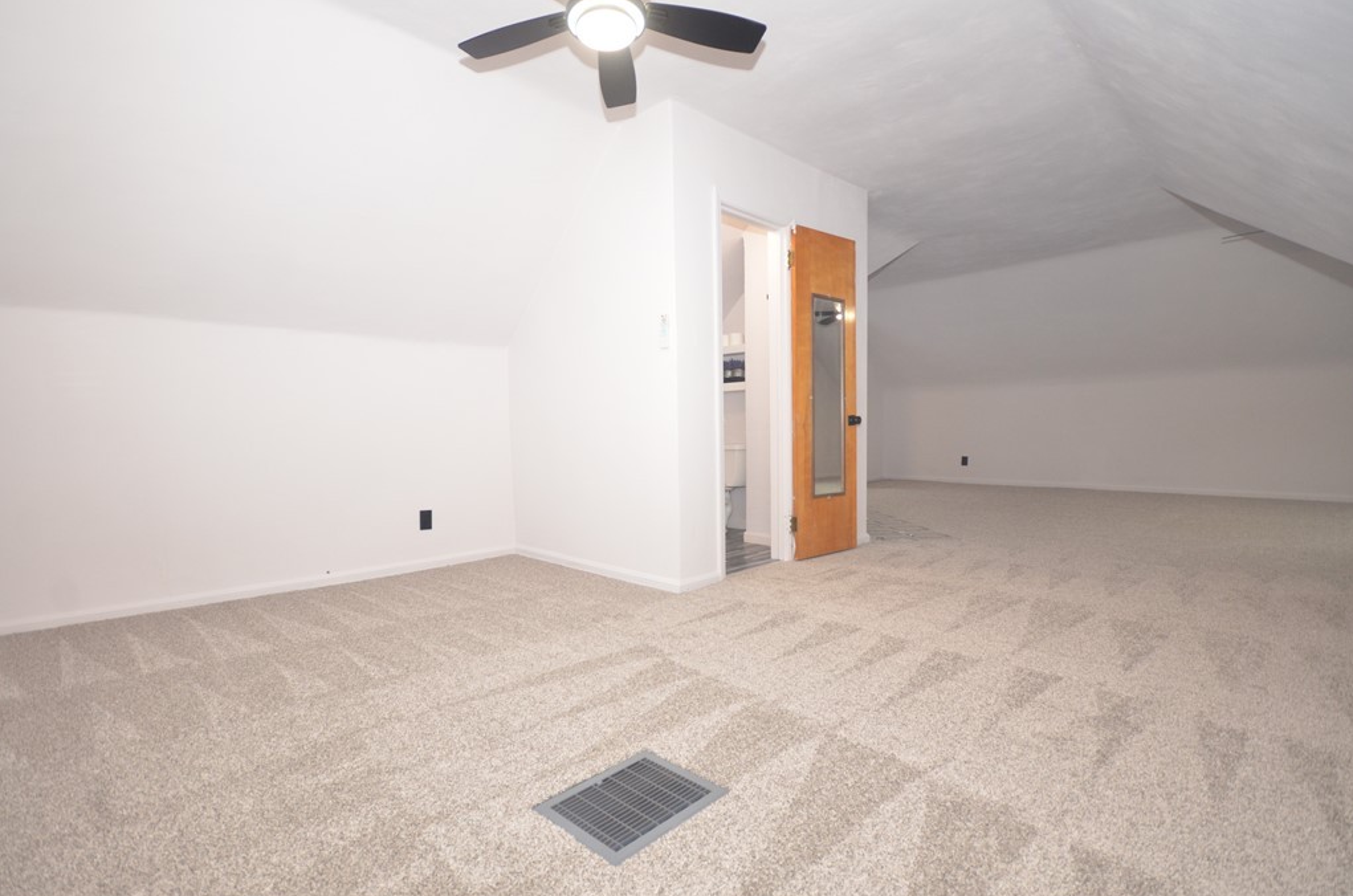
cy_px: 453
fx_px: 600
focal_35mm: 16
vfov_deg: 73.5
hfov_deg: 96.8
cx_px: 647
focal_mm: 10
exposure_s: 1/60
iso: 800
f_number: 4
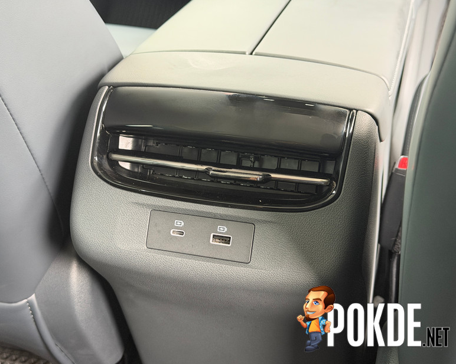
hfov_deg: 36.7
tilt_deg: -29.0
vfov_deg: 29.7
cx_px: 224
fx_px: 688
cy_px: 183
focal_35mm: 51
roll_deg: +1.2
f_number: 1.78
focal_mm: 6.76
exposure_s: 1/40
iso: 320
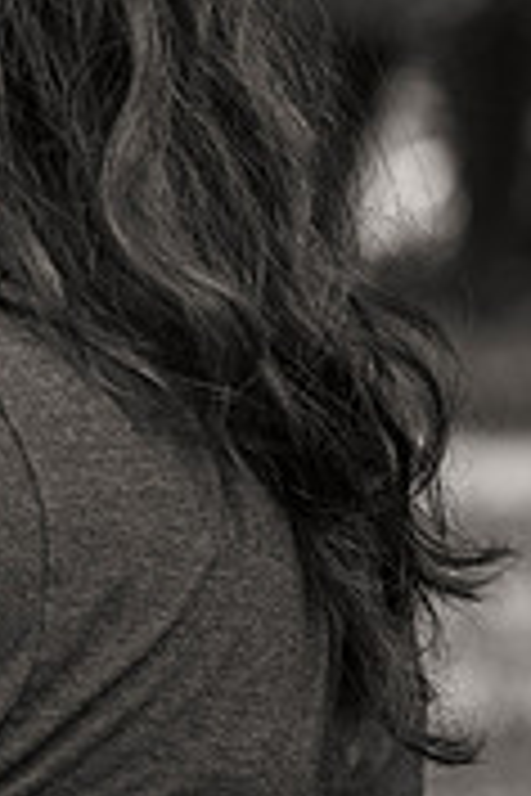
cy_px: 133
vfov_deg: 8.9
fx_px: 5088
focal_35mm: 230
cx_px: -562
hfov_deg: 5.8
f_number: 3.5
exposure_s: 1/1600
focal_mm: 70
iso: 640
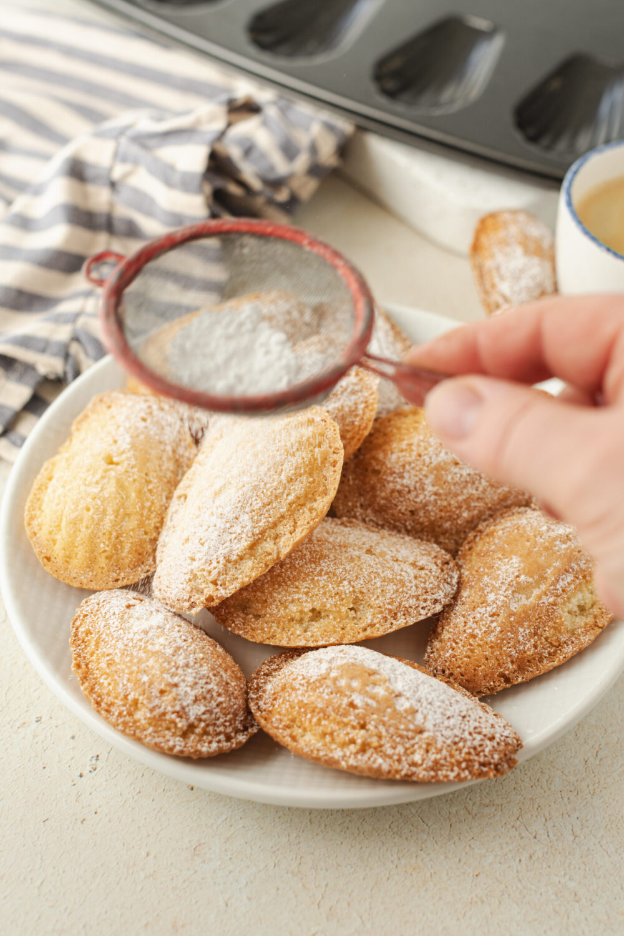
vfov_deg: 39.6
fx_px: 1300
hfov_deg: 27.0
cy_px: 468
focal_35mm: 50
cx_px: 312
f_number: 5
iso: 250
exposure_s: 1/200
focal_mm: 50
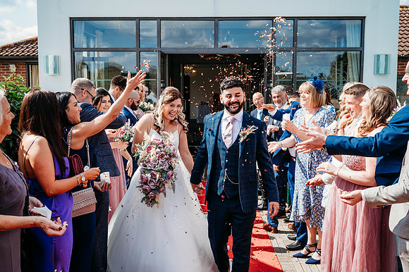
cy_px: 136
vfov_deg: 33.4
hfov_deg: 48.5
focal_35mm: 40
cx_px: 204
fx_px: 454
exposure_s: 1/800
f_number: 5
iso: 320
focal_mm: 40
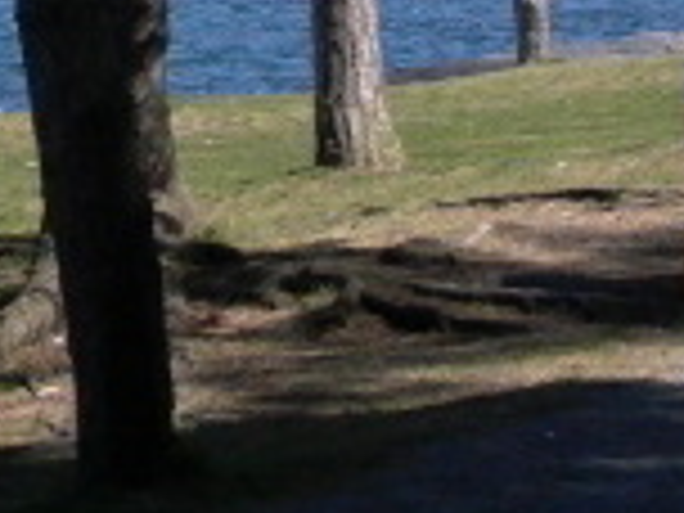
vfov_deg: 6.1
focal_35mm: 240
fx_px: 4742
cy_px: -328
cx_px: -382
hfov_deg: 8.1
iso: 100
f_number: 5.1
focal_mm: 12.21
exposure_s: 1/652
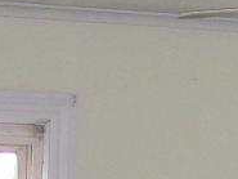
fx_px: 1369
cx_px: 282
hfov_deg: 9.8
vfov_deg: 7.4
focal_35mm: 199
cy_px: 252
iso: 140
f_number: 2.7
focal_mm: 6
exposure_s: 1/97.9
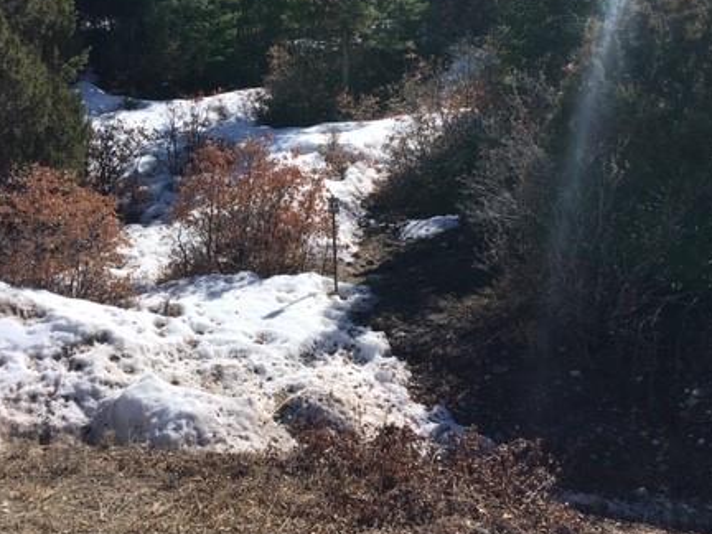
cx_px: 274
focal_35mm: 43
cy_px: 239
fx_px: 884
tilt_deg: -4.5
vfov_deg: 33.6
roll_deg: -5.9
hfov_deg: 43.6
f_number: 2.2
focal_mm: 4.15
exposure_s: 1/1972
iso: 25
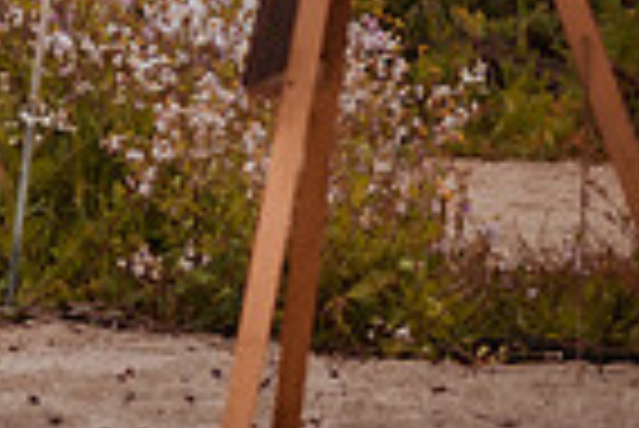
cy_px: -59
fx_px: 6148
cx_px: -572
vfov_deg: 4.0
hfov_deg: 5.8
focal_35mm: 346
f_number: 1.8
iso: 200
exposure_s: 1/1000
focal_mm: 85
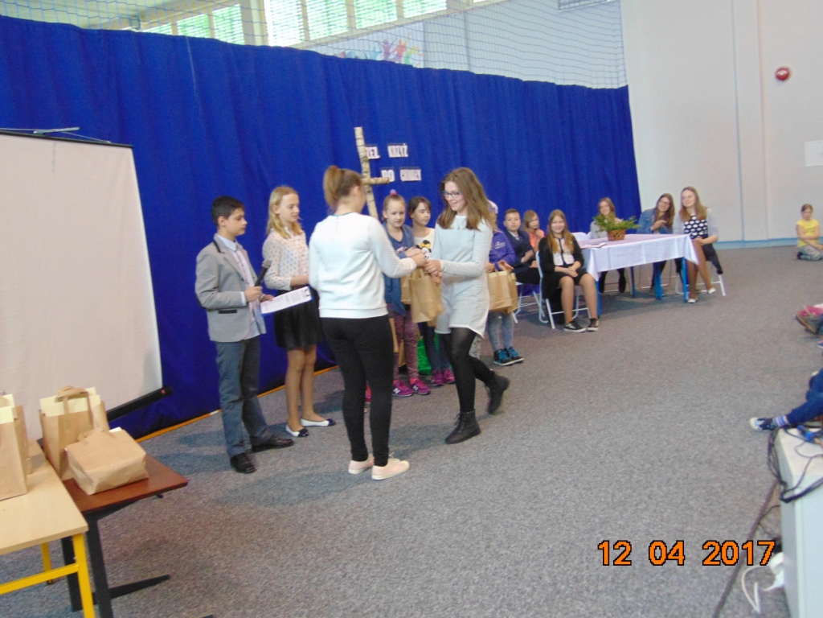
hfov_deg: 52.6
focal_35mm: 35
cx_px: 412
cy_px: 309
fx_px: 832
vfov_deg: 40.7
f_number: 3.2
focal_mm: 6.3
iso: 400
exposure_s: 1/30
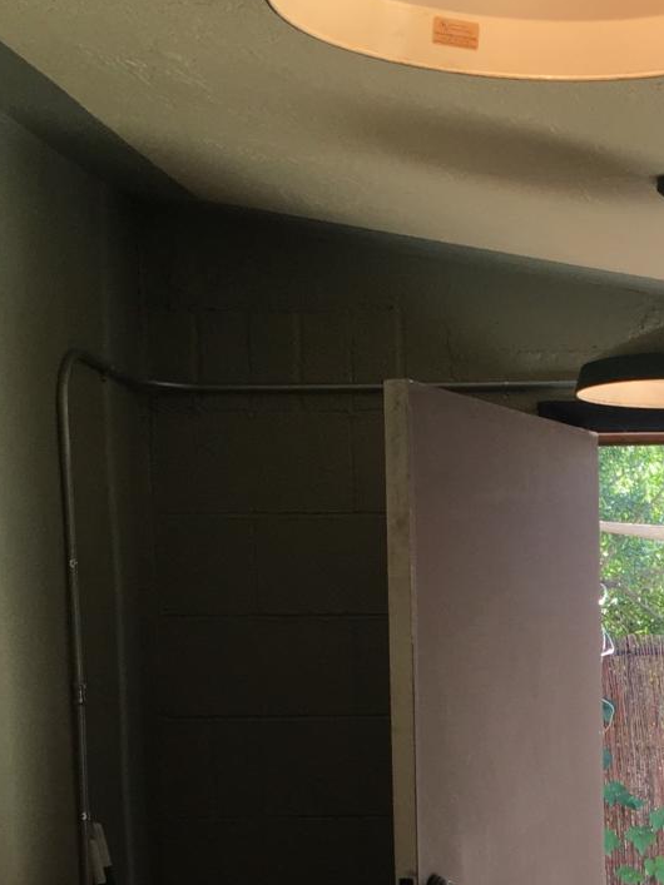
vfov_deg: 23.0
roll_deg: +2.2
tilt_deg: -4.5
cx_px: 787
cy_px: 864
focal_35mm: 82
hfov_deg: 17.2
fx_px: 2098
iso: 32
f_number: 2.2
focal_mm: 4.15
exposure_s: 1/120
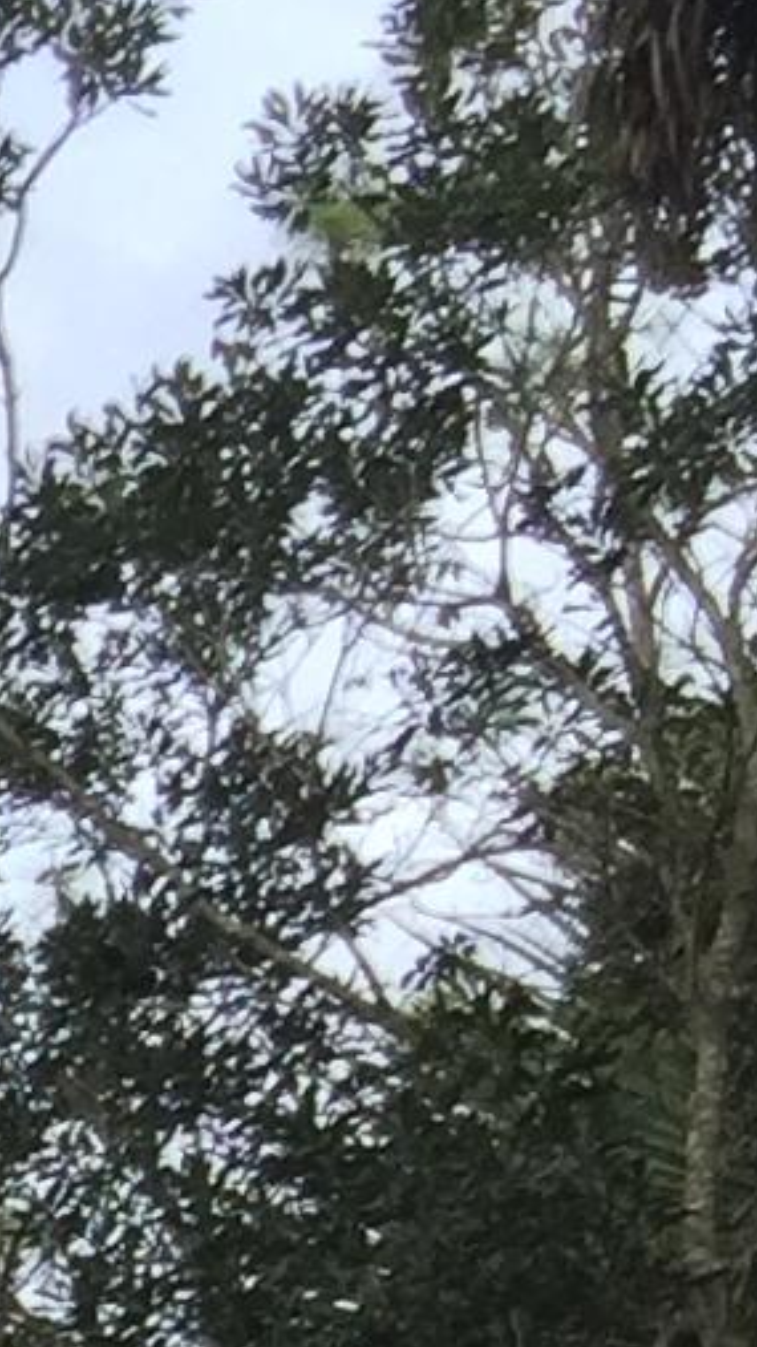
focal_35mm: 187
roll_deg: +1.6
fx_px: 6676
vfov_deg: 10.4
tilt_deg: +4.4
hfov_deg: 5.2
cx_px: -3017
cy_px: 2933
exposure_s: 1/719
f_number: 2.2
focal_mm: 4.15
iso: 32
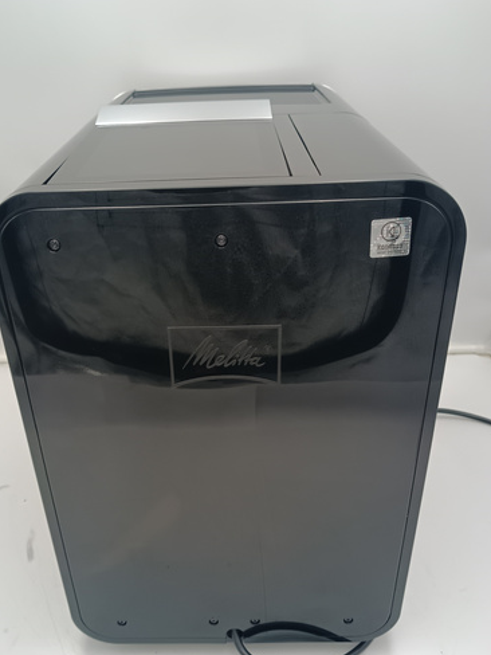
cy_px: 365
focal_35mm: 32
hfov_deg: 44.1
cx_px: 212
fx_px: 605
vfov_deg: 56.7
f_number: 1.8
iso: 142
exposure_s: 1/108
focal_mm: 4.81
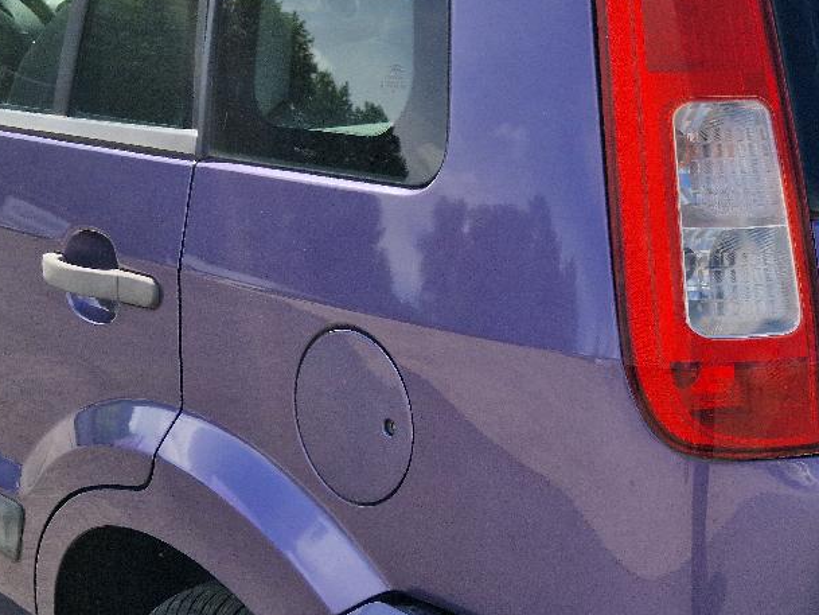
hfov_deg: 28.3
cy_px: 361
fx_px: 1609
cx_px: 568
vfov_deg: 21.6
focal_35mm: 68
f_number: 1.8
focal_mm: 5.4
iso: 50
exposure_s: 1/1429
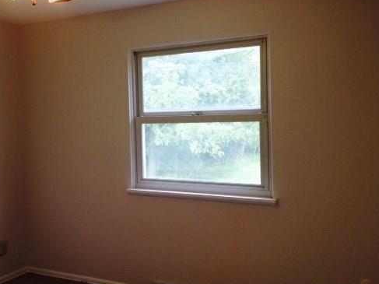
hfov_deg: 40.9
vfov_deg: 31.5
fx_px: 504
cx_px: 137
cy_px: 128
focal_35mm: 46
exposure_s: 1/40
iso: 50
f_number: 2.4
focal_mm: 4.28
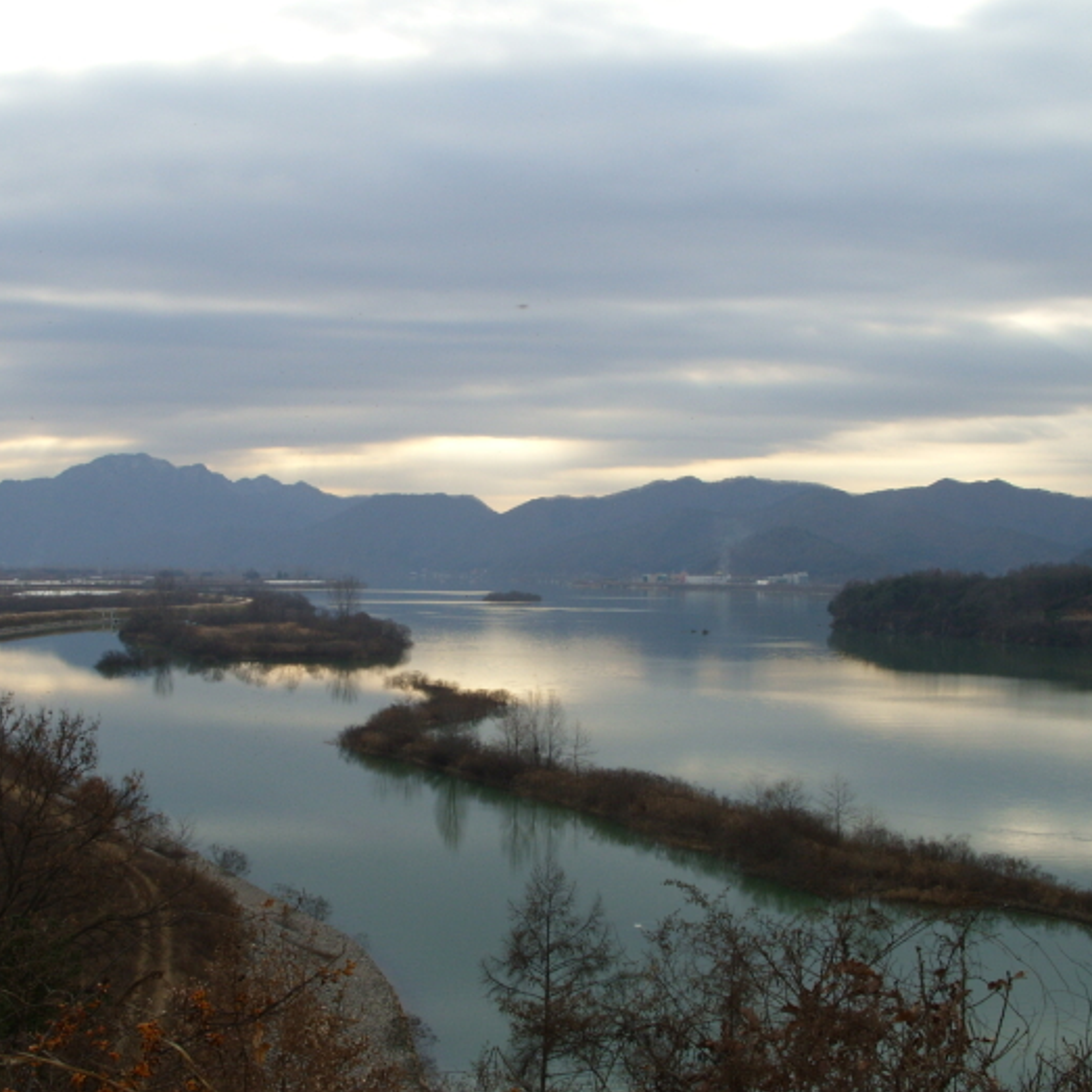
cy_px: 587
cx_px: 456
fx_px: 1749
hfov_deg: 34.6
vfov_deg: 34.7
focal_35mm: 49
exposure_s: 1/239
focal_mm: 7.8
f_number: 5.7
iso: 50
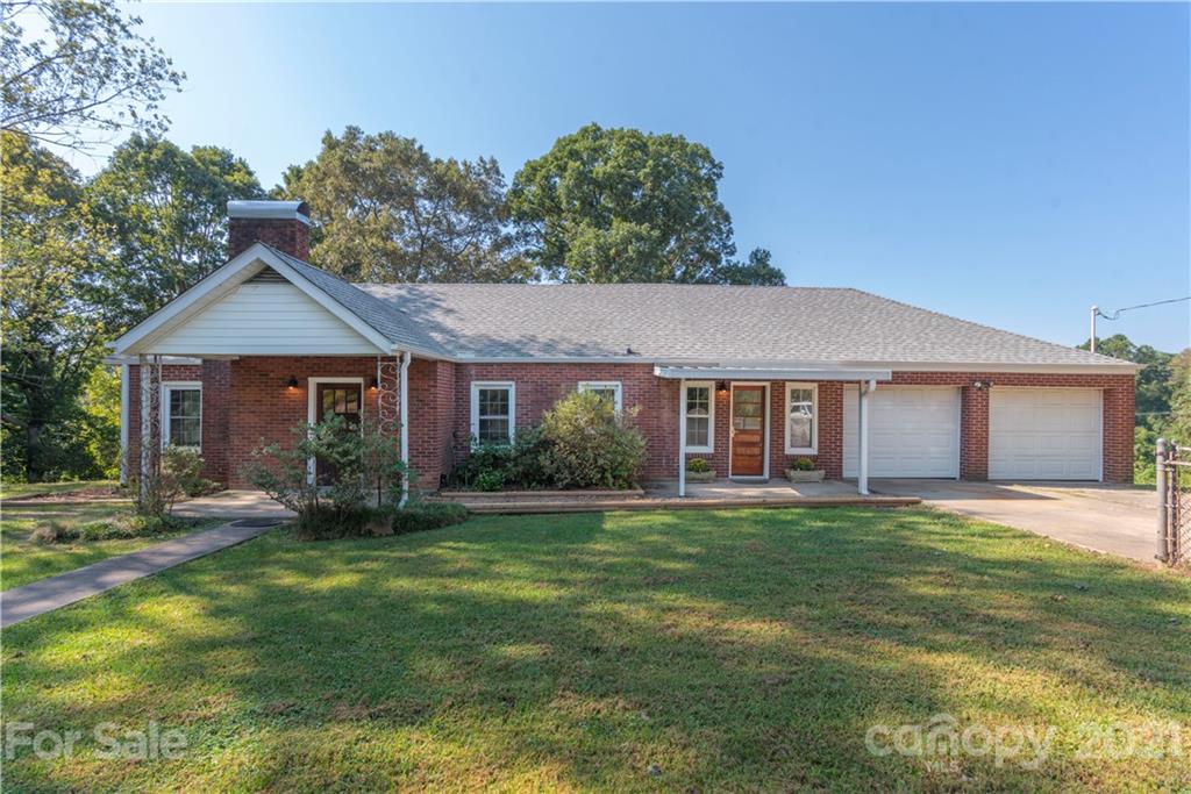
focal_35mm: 17
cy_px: 397
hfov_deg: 93.3
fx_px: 562
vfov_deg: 70.5
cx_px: 596
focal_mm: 17
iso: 400
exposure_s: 1/400
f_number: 7.1
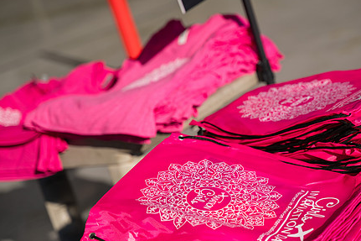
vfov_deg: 13.5
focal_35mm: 101
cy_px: 147
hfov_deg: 20.2
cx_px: 226
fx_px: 1012
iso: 100
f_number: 3.2
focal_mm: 75
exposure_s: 1/1600
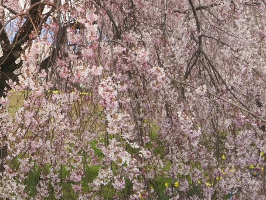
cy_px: 34
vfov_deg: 24.4
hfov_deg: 31.5
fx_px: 454
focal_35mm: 59
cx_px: 38
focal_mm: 4
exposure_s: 1/177
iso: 25
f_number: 2.2
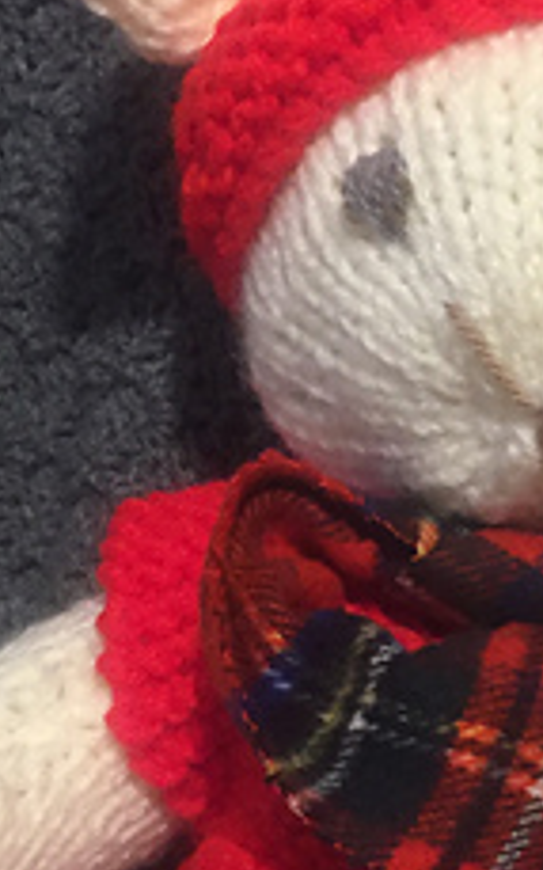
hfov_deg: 14.9
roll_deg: -4.2
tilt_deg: -39.4
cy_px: 627
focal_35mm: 86
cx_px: 547
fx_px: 2038
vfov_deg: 23.9
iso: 250
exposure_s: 1/33
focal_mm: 4.15
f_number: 2.2
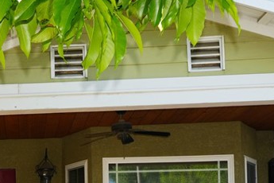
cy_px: 239
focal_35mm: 84
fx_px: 643
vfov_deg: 15.4
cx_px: -37
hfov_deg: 22.5
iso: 100
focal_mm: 19
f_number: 6.3
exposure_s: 1/80
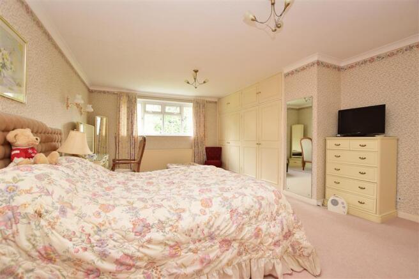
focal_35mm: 15
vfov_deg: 77.3
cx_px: 210
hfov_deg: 100.4
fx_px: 175
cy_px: 140
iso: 250
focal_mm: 10
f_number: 7.1
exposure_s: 1/25
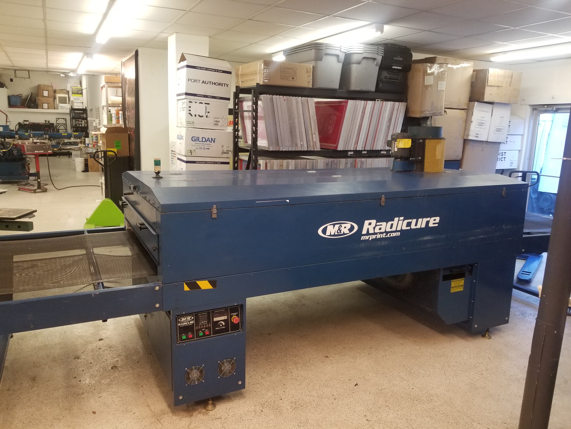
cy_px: 214
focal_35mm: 26
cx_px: 286
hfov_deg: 67.3
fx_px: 429
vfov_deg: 53.1
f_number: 1.7
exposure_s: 1/60
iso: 200
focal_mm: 4.25
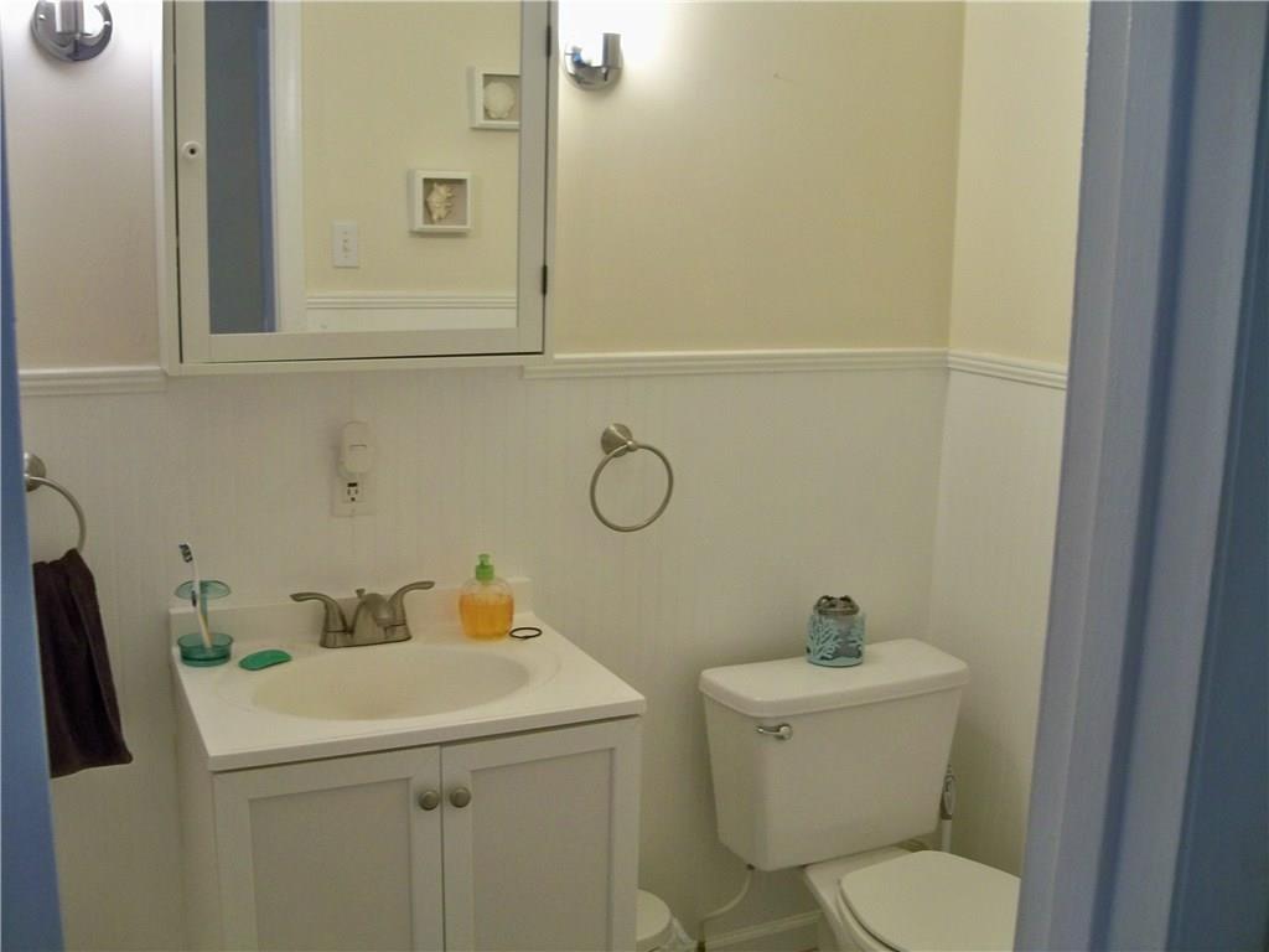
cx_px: 634
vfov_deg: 40.7
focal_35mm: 35
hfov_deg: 52.6
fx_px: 1283
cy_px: 476
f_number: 3.5
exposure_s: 1/30
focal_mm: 6.2
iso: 250
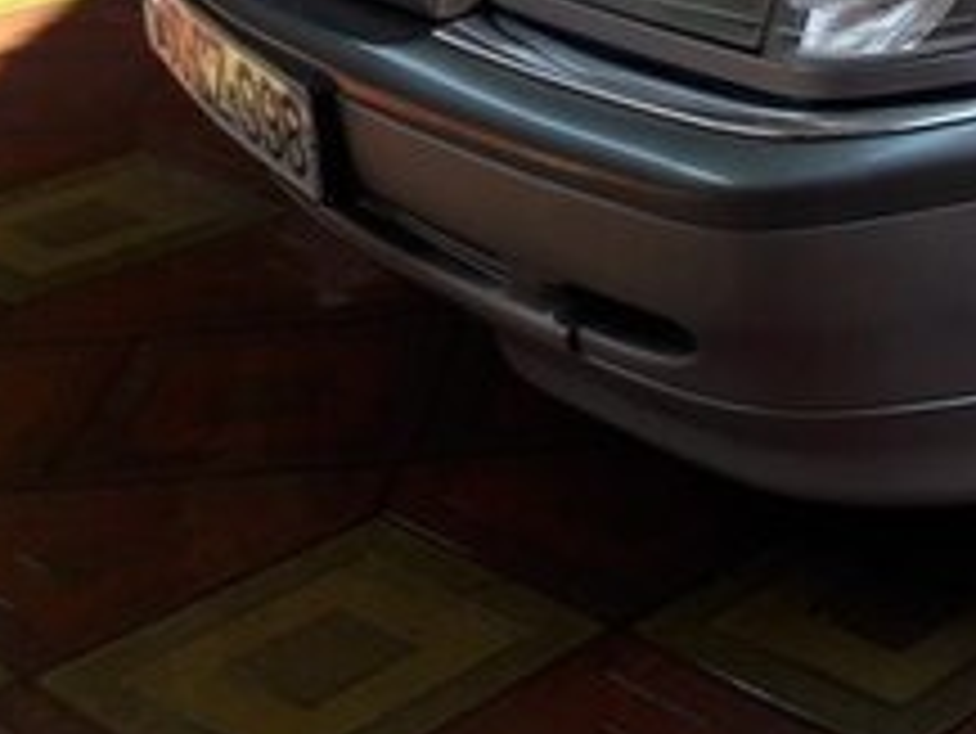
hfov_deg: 19.9
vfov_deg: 16.1
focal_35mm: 85
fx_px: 2398
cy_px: -335
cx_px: 1462
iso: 40
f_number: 1.9
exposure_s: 1/238
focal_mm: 3.7
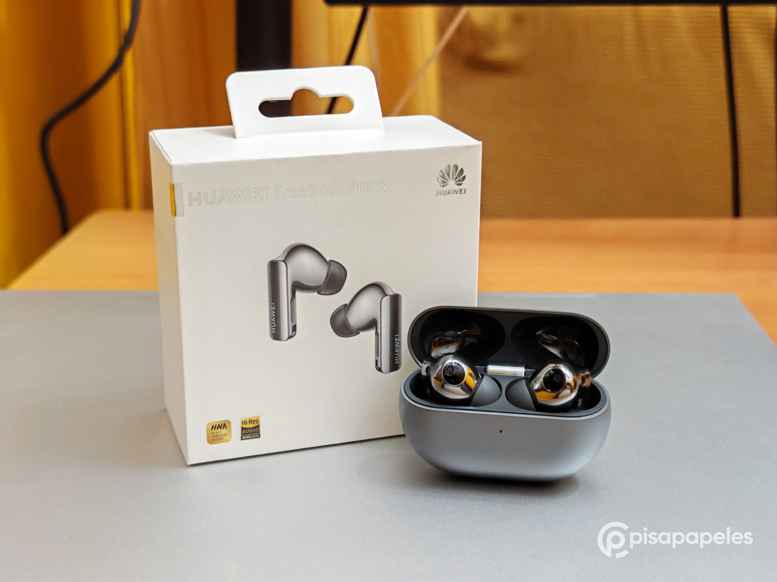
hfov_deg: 35.5
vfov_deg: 27.0
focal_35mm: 54
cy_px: 291
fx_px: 1212
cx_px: 388
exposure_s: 1/60
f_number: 2.4
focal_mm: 7.62
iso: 500
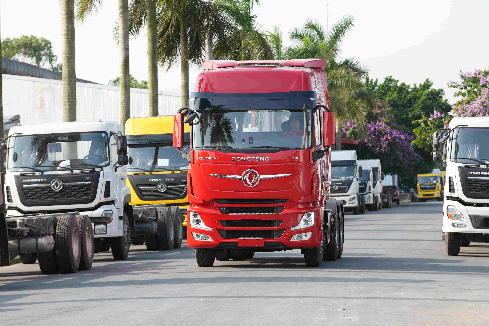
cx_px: 244
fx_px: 2037
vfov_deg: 9.1
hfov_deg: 13.7
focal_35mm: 150
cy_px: 163
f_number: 4
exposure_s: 1/500
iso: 160
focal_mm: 100
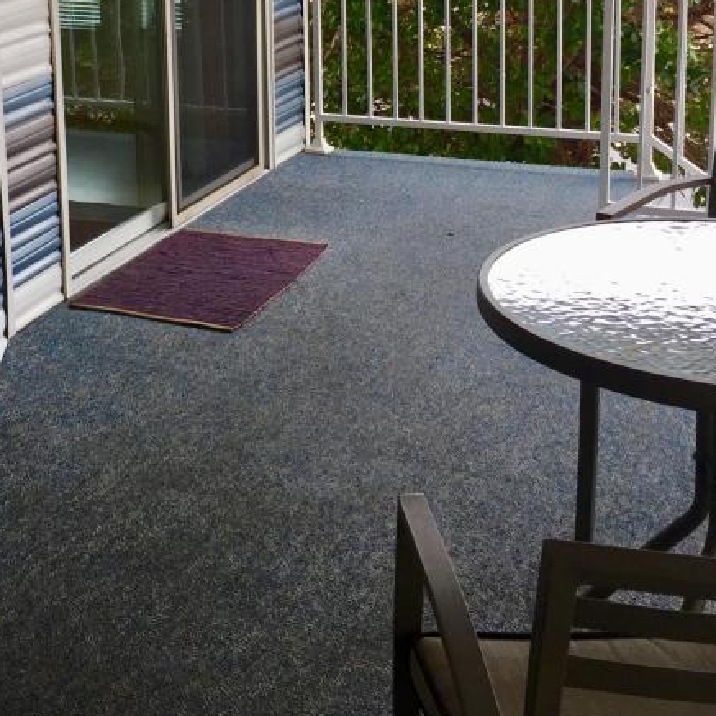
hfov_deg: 28.2
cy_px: 108
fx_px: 1404
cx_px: 188
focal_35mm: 60
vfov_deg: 27.8
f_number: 2.2
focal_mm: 4.15
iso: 40
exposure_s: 1/120
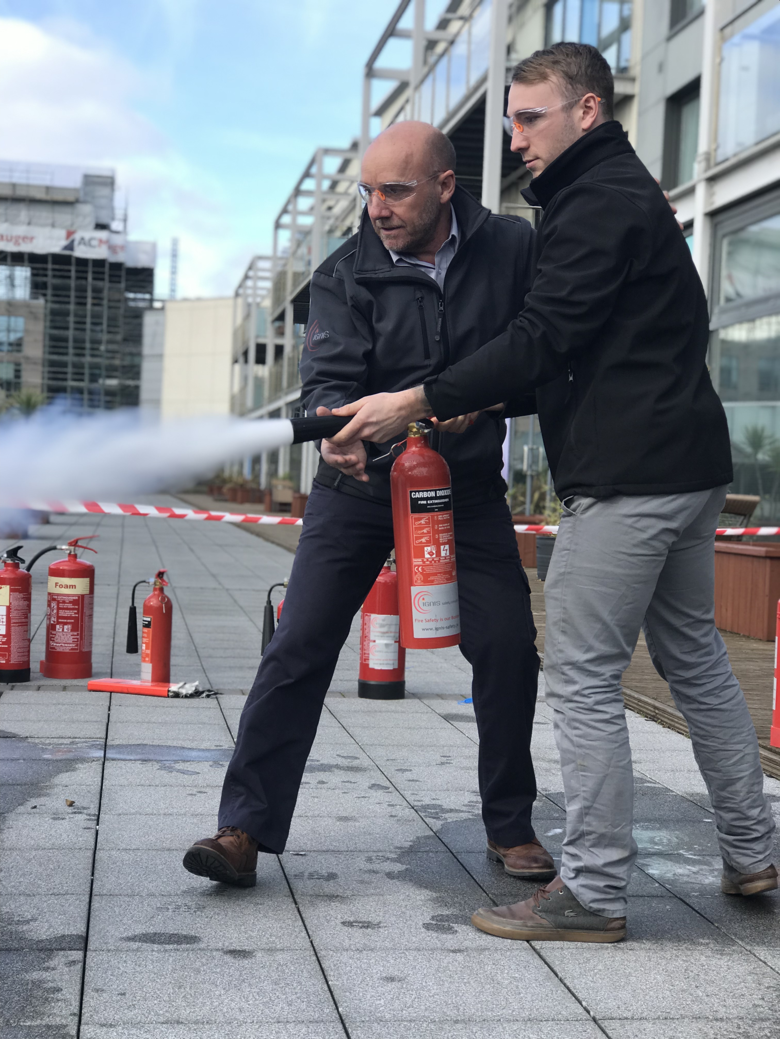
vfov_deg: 33.8
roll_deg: -2.3
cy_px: 520
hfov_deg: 25.7
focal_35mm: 57
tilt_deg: -1.5
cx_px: 390
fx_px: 1713
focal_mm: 6.6
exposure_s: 1/276
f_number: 2.8
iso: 20
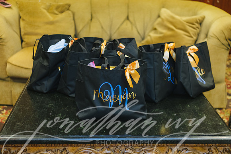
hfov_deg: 32.4
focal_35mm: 62
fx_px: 398
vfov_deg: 21.9
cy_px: 77
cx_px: 116
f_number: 2.8
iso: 1250
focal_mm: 62
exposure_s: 1/100
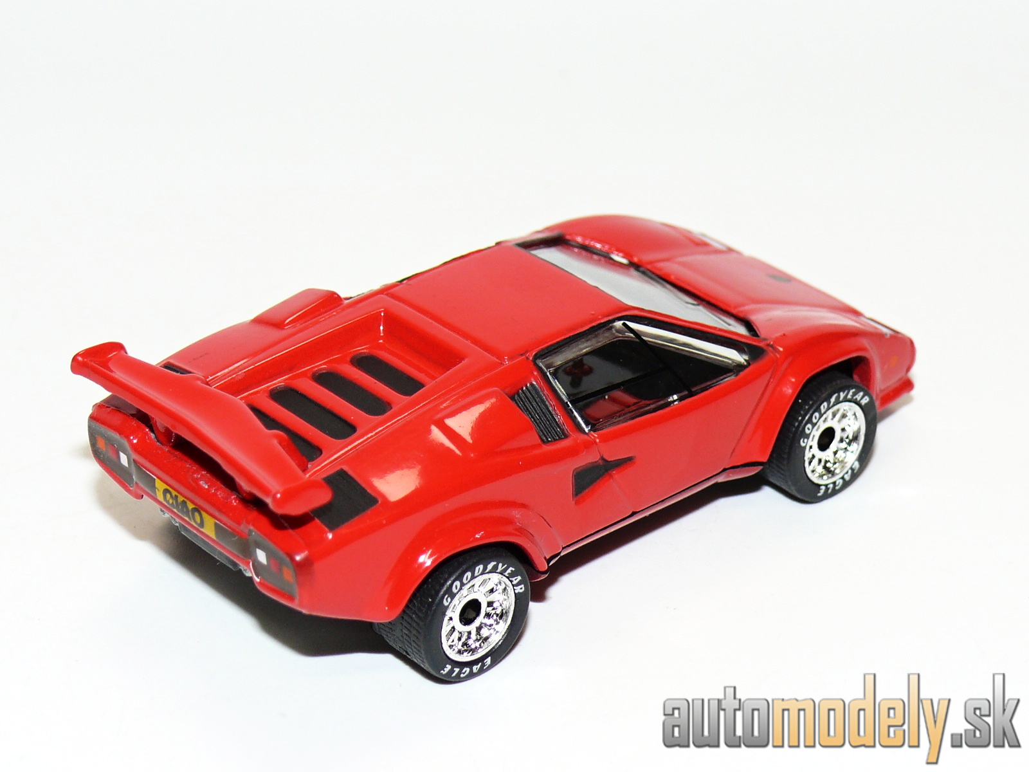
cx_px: 514
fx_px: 2883
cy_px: 386
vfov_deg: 15.2
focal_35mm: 97
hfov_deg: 20.2
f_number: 4
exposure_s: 1/30
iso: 100
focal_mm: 13.1
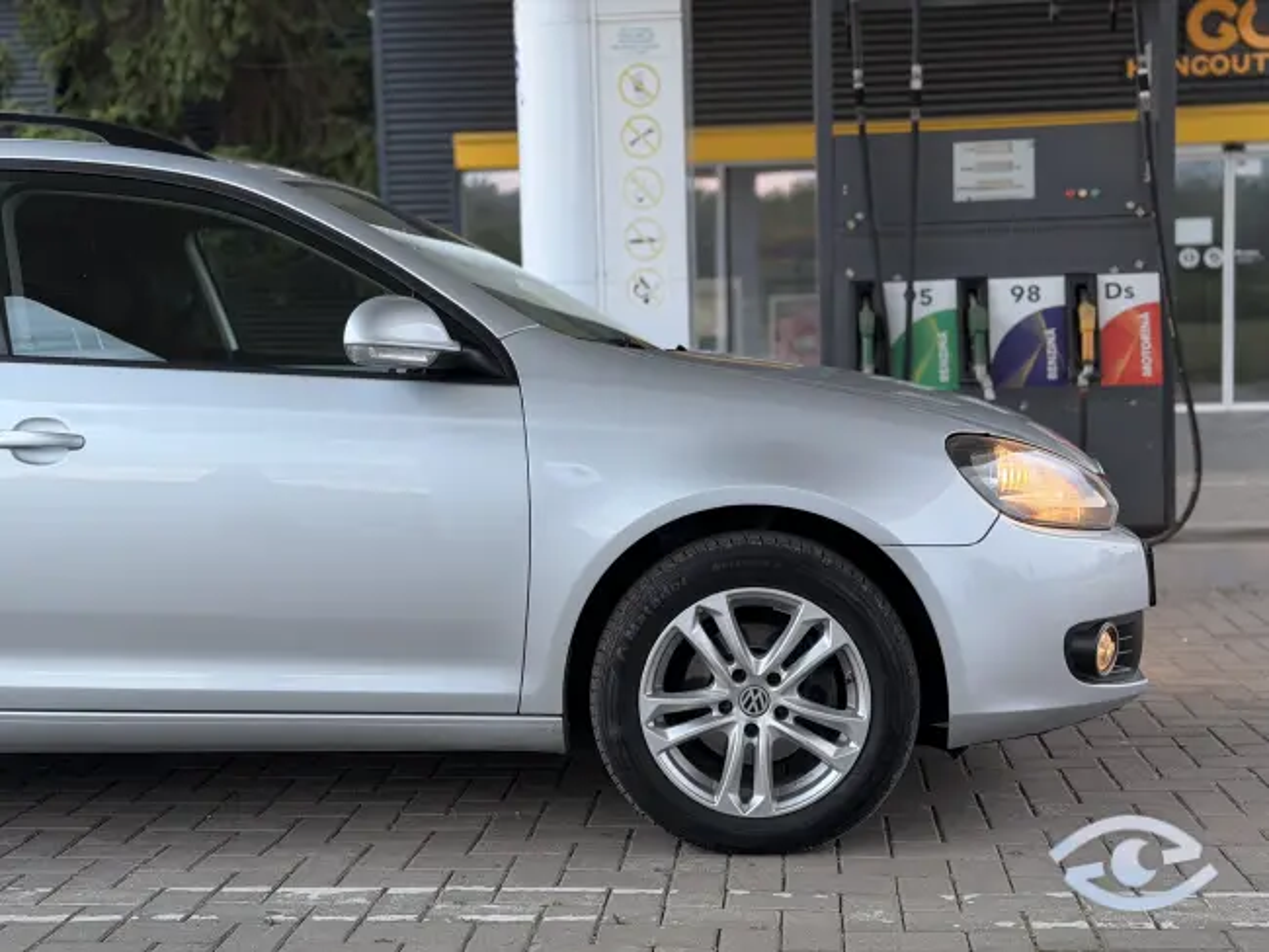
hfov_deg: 39.6
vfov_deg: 30.3
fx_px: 1760
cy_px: 476
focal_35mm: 48
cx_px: 634
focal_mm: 6.76
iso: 100
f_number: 1.78
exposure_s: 1/60
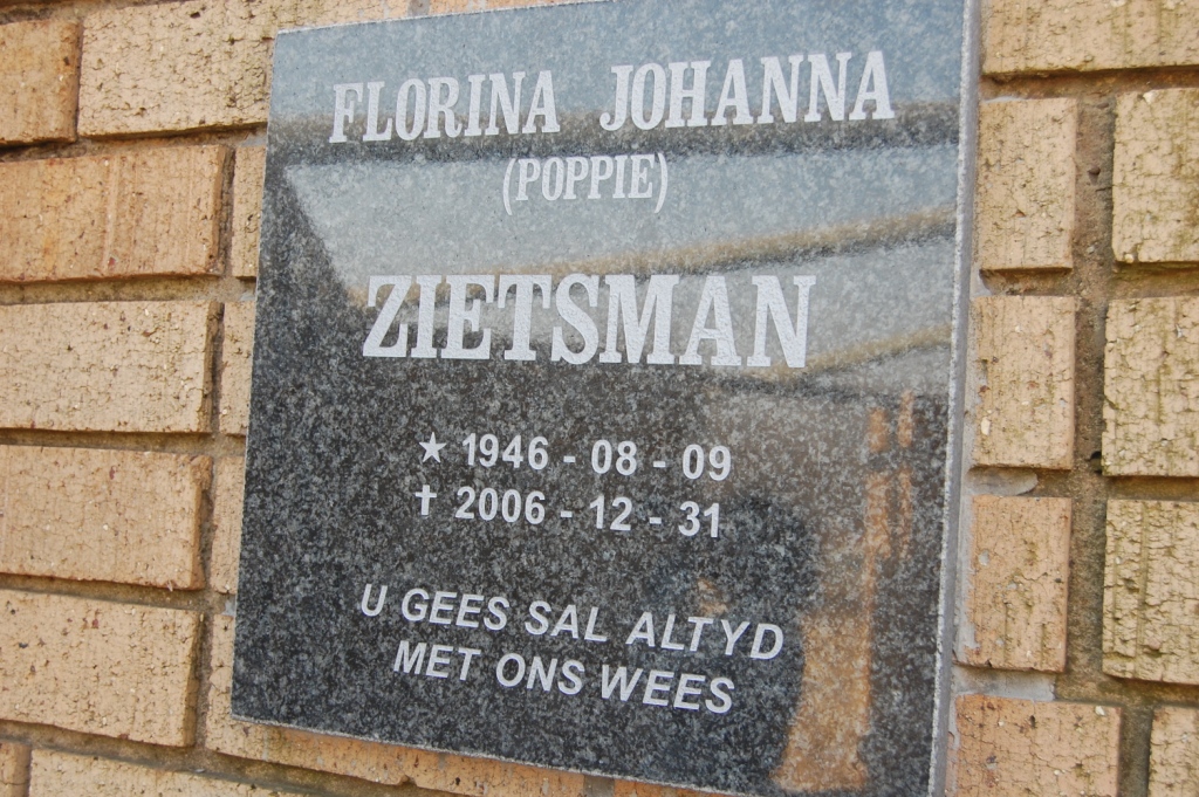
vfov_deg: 29.8
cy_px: 398
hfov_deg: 43.6
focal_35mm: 45
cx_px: 600
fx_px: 1498
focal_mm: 30
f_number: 5.6
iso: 400
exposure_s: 1/125
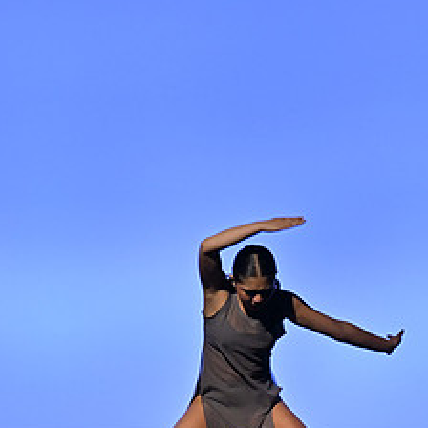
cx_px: 256
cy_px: 348
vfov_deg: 6.3
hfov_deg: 6.3
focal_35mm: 279
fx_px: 3903
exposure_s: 1/500
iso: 450
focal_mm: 85
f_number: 2.8
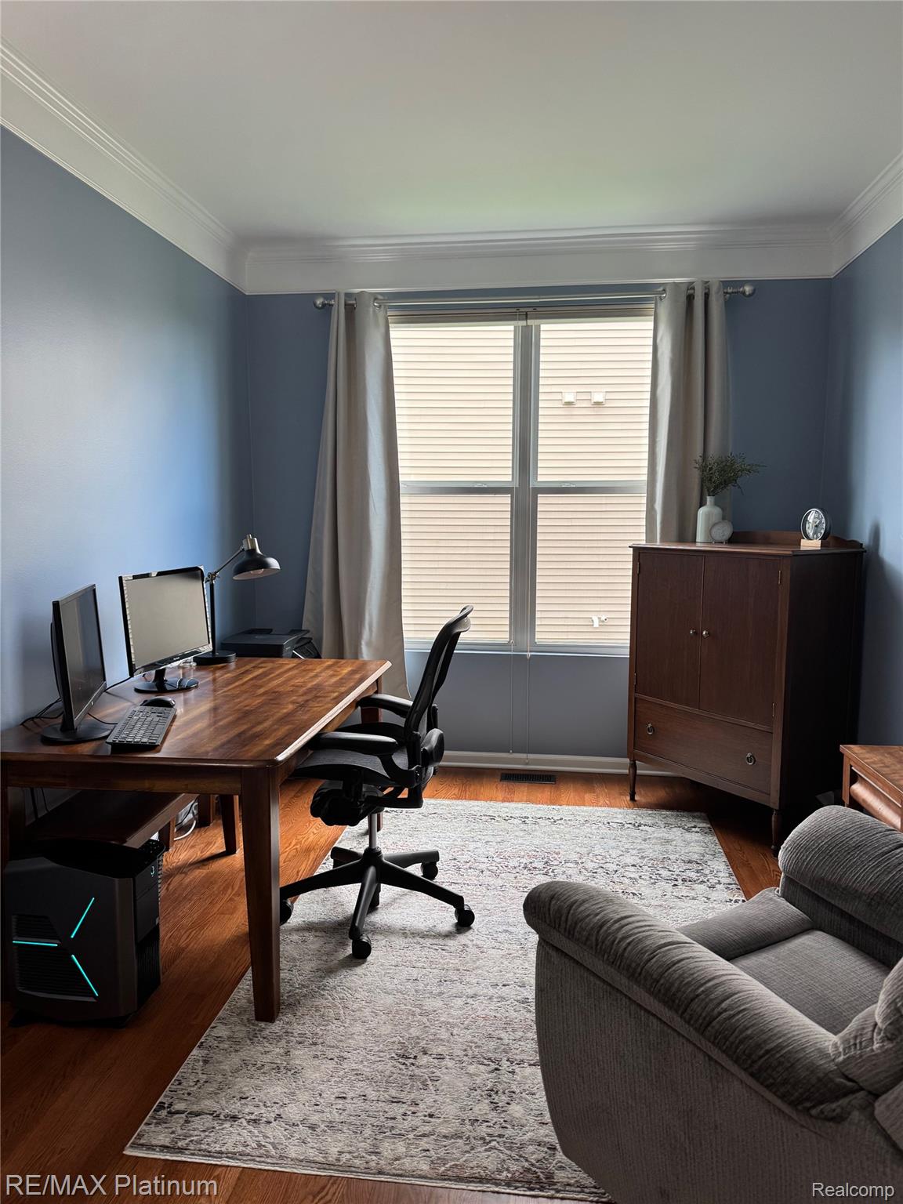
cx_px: 452
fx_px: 835
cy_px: 602
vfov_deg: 71.6
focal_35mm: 24
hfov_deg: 56.8
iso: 100
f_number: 1.78
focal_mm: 6.76
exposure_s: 1/120
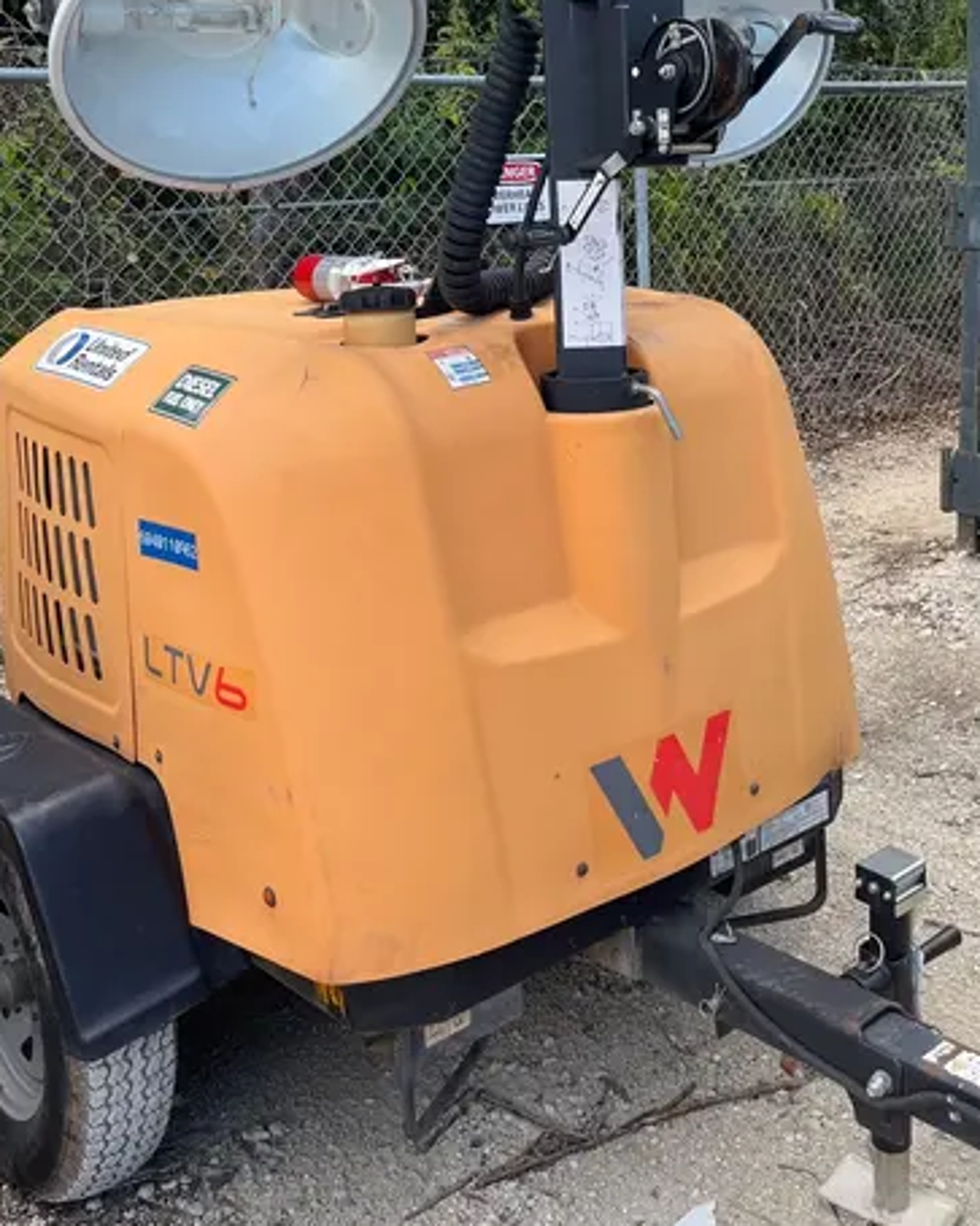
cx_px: 661
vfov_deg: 43.3
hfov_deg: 36.1
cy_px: 296
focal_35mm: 41
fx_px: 1487
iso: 50
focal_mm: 5.1
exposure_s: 1/772
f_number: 1.6
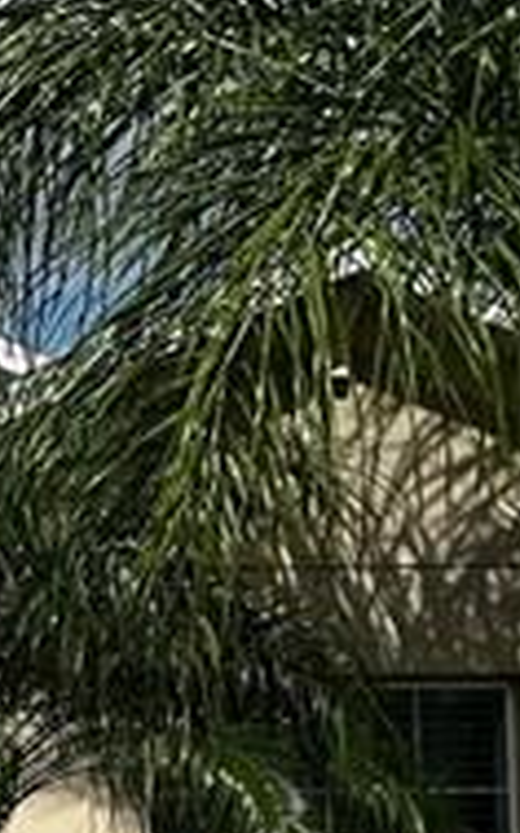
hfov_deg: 8.0
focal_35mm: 149
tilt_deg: +2.9
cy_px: 829
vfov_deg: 13.8
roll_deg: +0.9
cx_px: -846
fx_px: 3381
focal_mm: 5.1
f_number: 1.6
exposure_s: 1/6494
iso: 50
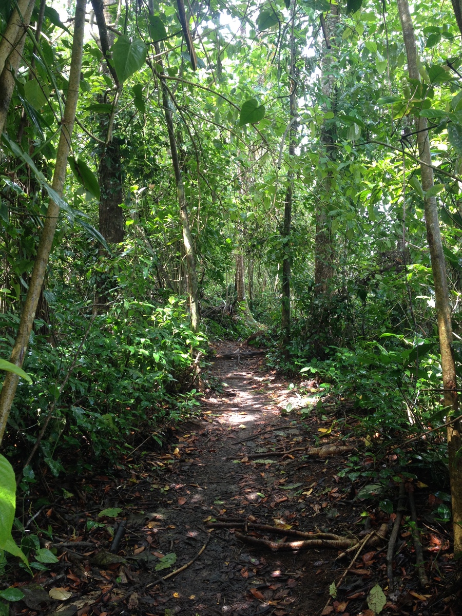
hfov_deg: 40.7
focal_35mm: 35
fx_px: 623
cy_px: 308
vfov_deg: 52.6
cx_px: 231
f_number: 2.4
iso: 50
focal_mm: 4.28
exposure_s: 1/40
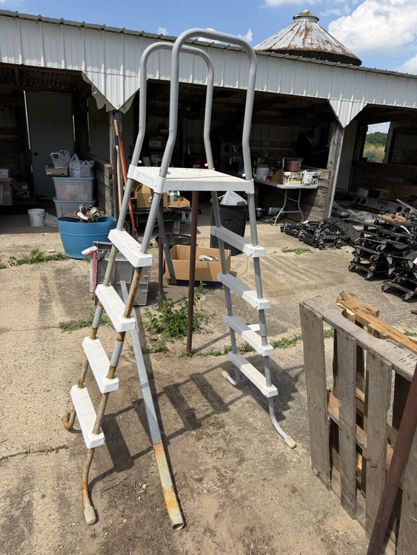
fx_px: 385
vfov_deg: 71.6
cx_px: 208
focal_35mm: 24
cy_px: 278
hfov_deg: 56.8
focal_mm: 6.76
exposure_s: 1/4975
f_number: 1.78
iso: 80
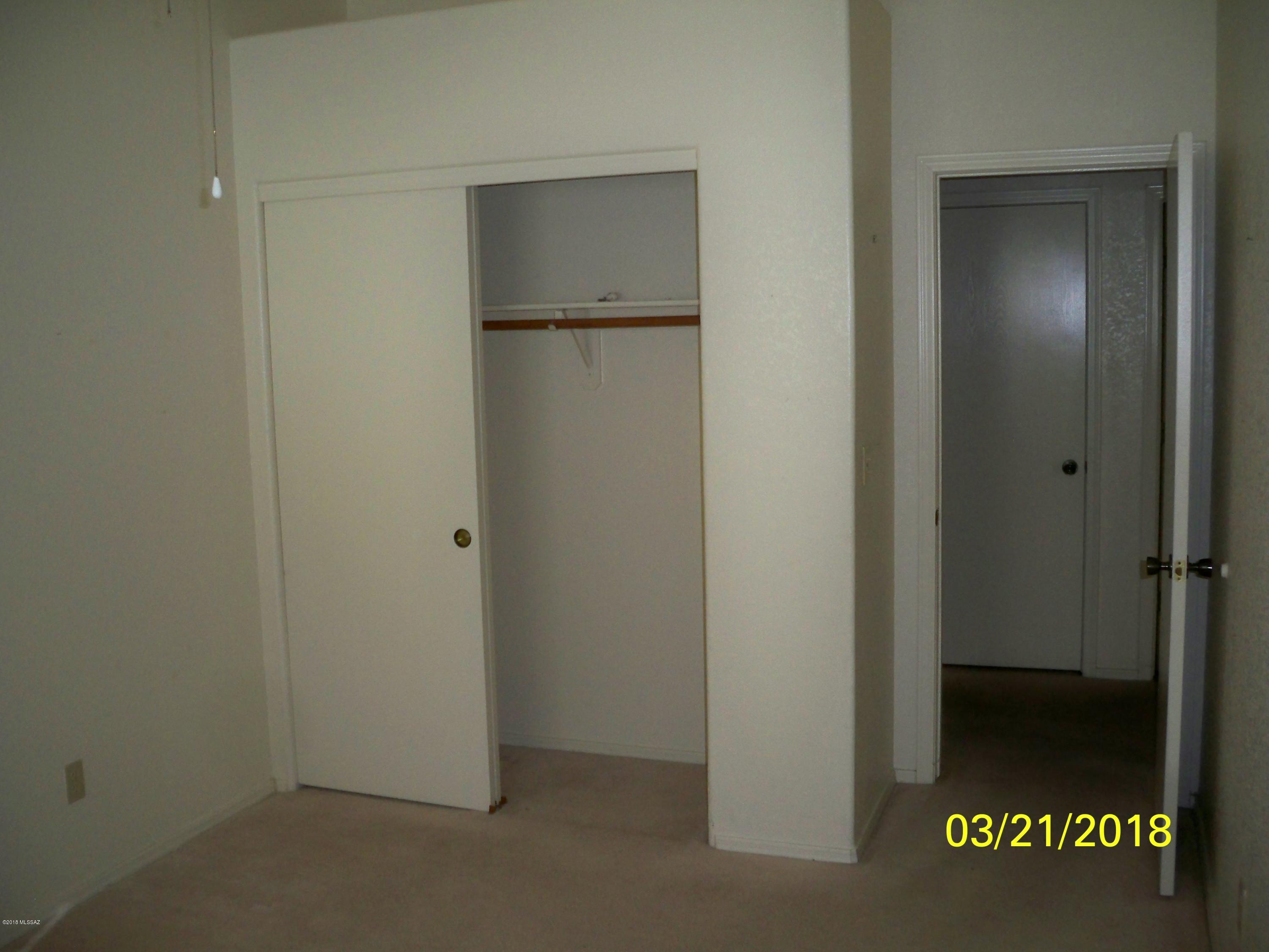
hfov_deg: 52.6
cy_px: 476
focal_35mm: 35
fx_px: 1283
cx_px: 634
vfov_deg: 40.7
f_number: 3.1
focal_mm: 6.3
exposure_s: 1/60
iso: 200
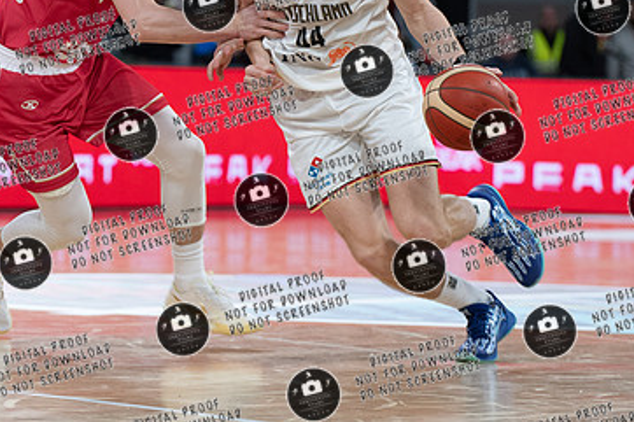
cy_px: 40
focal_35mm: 269
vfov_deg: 5.1
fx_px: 4735
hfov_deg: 7.7
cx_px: 151
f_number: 2.8
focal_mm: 112
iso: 560
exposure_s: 1/800
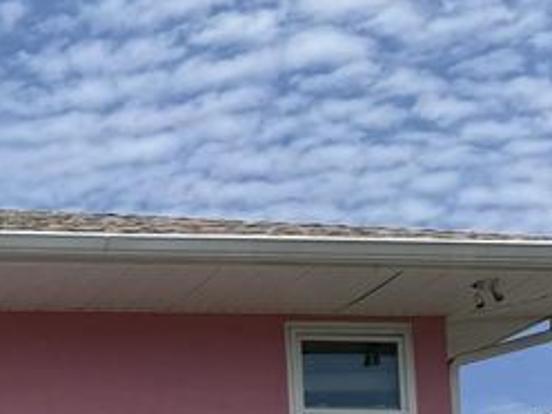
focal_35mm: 99
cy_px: 743
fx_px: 1579
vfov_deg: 13.4
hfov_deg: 16.1
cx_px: -505
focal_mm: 6.76
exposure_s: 1/7353
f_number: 1.78
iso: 80
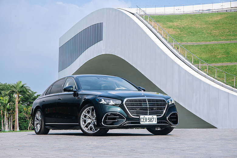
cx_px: 118
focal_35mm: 82
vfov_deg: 16.7
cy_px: 79
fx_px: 540
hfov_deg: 24.7
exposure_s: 1/160
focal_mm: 82
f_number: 5.6
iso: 400
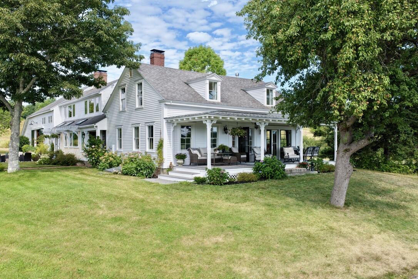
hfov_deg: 65.5
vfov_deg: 46.4
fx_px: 325
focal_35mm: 28
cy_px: 140
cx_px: 209
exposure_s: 1/400
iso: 100
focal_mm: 14.45
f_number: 2.8
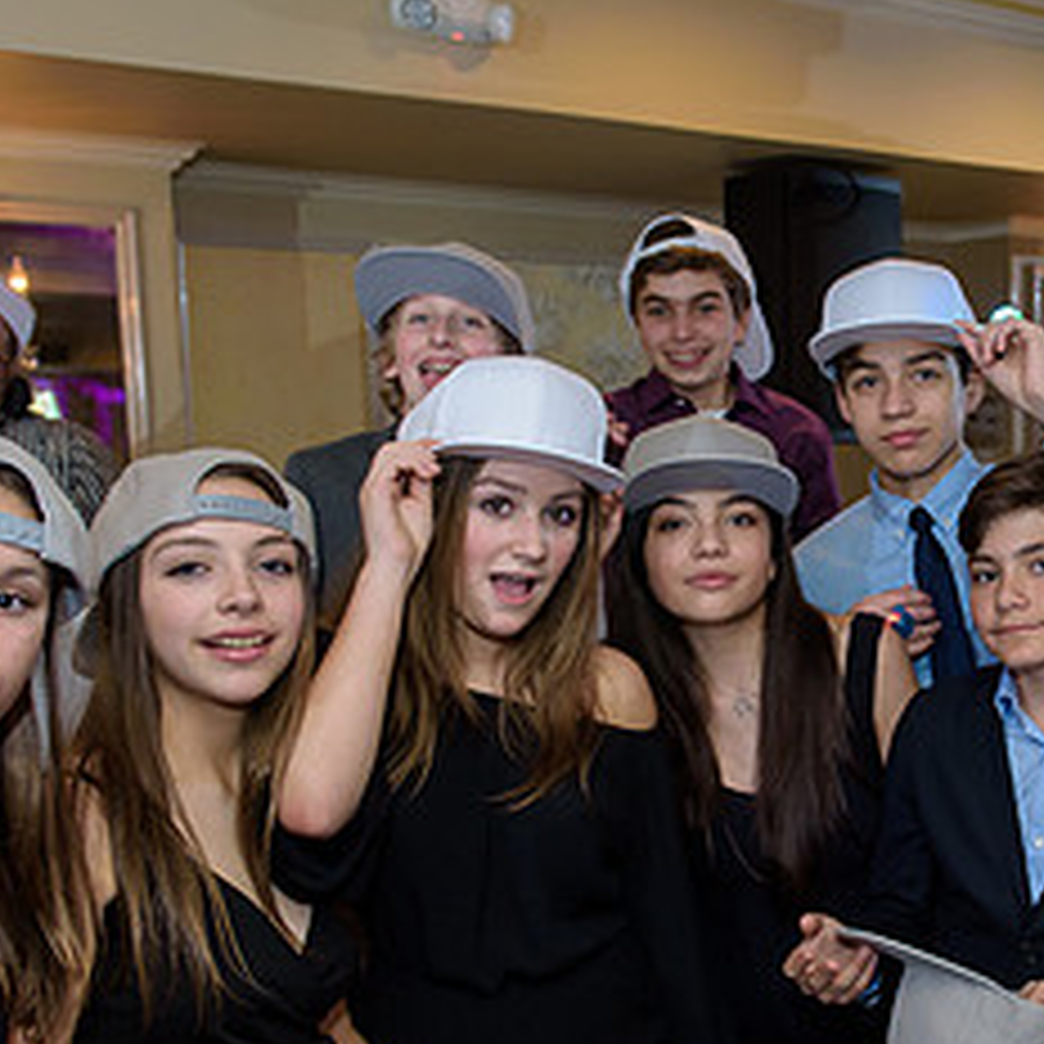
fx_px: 1740
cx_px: 837
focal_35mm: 51
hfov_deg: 32.5
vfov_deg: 33.2
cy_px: 646
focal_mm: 24
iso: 1250
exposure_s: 1/125
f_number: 3.2
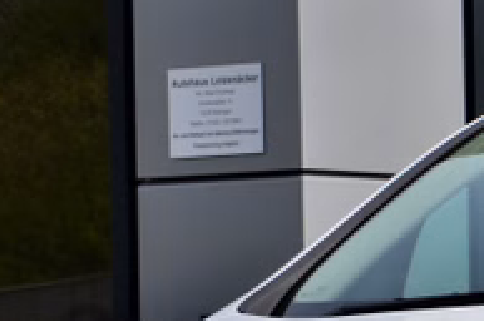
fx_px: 4335
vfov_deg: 4.2
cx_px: 780
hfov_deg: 6.3
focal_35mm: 323
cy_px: 461
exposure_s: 1/160
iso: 100
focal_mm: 52
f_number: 11
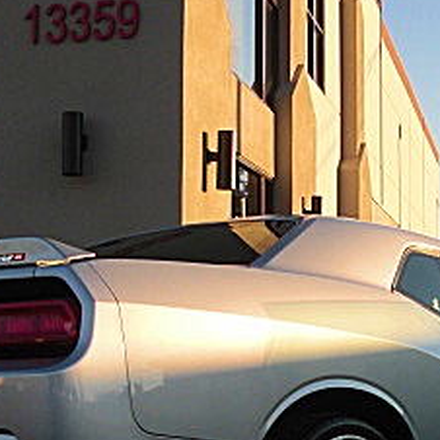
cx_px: 284
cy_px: 315
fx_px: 1294
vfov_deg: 19.2
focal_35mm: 90
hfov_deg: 19.2
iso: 50
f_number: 2.8
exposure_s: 1/640
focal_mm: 6.3
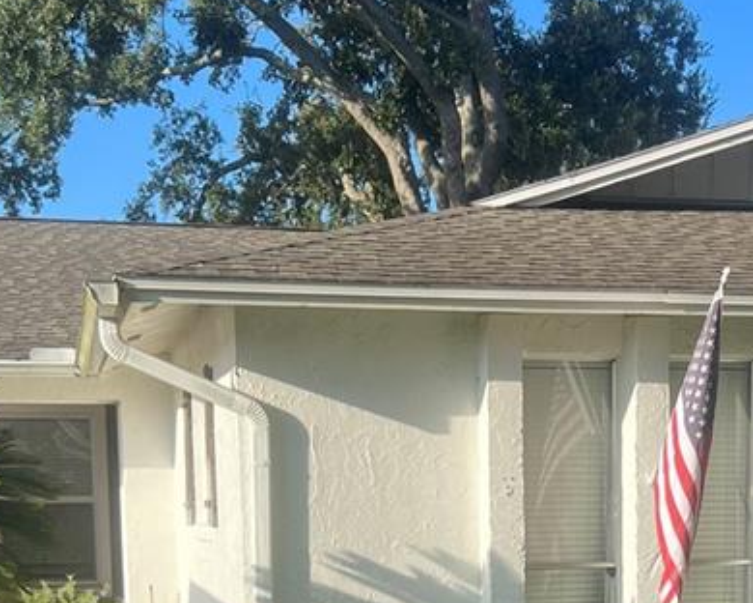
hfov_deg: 24.3
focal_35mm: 78
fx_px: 1738
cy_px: 671
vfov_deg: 18.9
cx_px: 533
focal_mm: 5.7
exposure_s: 1/1698
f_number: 1.5
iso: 50
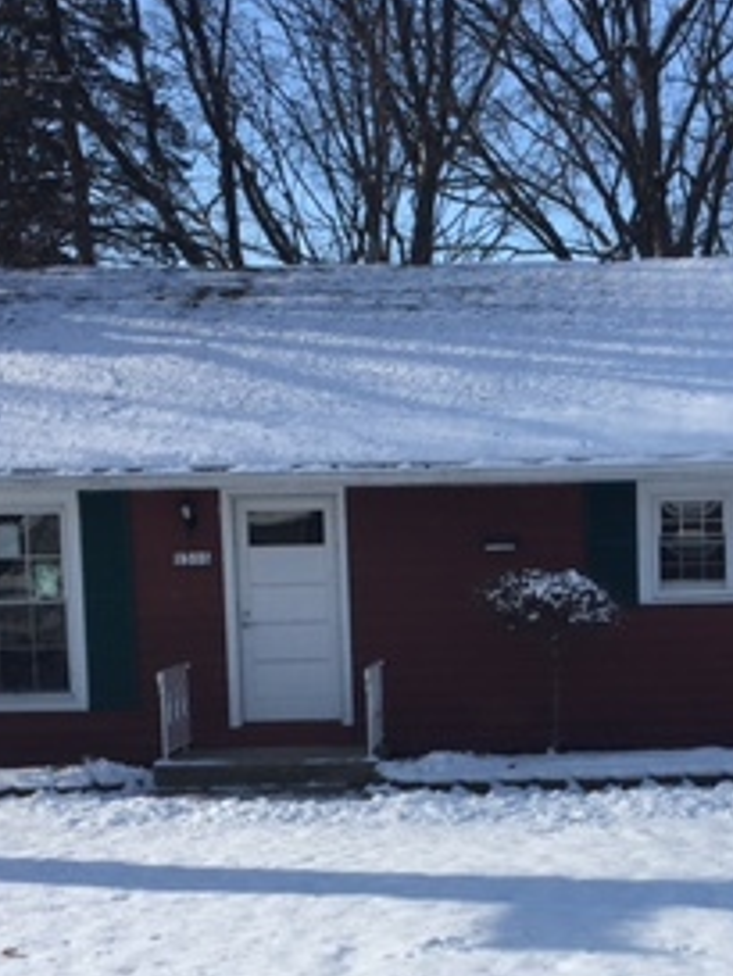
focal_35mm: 68
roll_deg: +0.6
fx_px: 1918
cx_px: 629
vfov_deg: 28.1
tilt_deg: -5.2
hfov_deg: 21.3
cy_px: 754
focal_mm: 4.15
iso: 25
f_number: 2.2
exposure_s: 1/1876
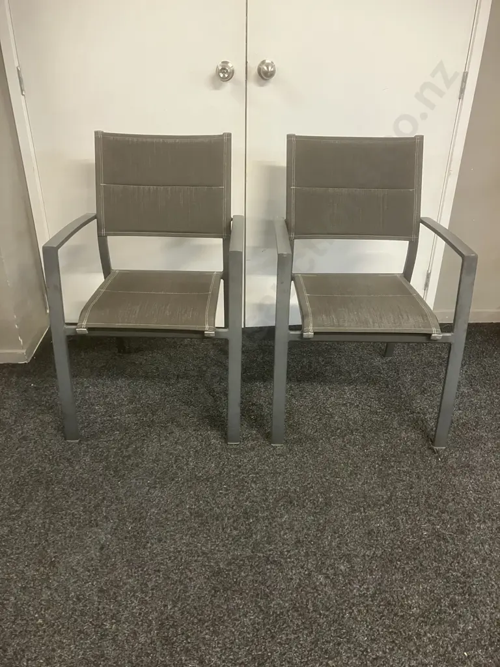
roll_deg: -1.0
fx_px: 539
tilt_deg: -27.2
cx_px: 250
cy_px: 334
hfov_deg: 49.7
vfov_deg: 63.4
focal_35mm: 28
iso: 320
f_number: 1.8
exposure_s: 1/50
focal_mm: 3.99
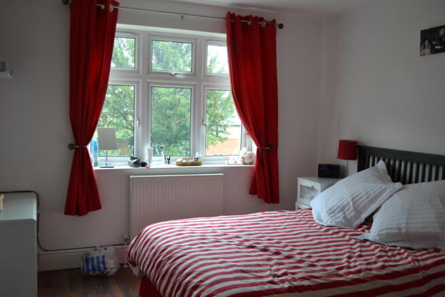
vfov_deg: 40.0
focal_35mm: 33
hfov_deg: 57.2
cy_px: 148
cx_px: 222
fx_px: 408
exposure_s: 1/100
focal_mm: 22
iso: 400
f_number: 5
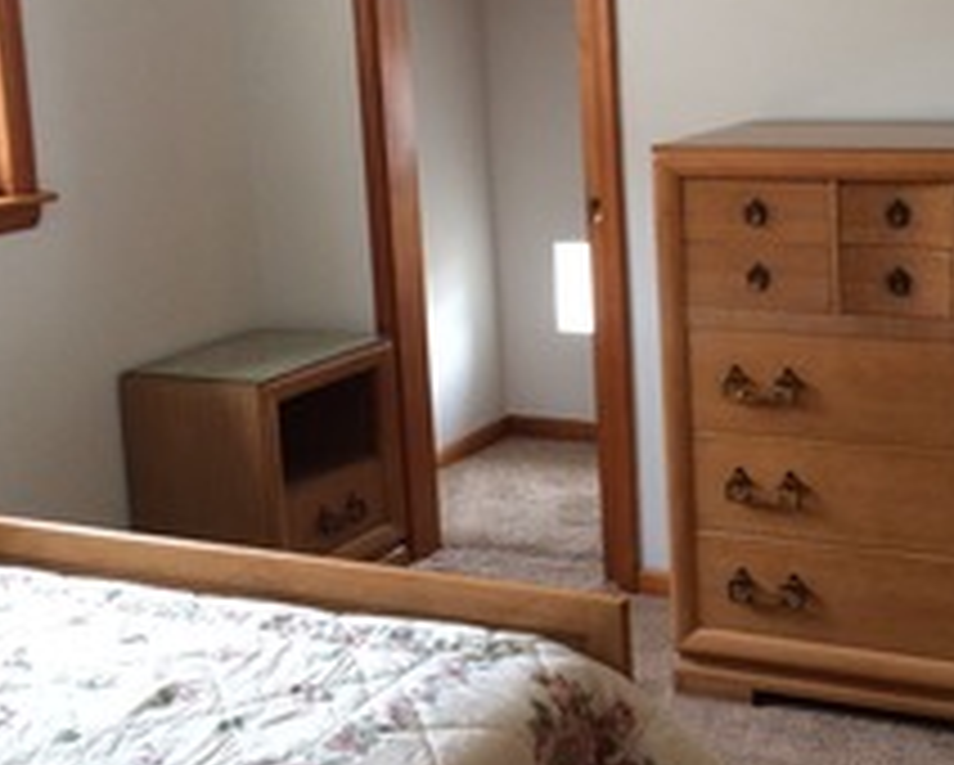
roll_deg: +4.0
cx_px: 698
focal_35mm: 64
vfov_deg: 23.8
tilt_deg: -11.1
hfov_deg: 29.2
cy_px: 248
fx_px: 1809
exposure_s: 1/30
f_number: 2.2
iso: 200
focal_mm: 4.15
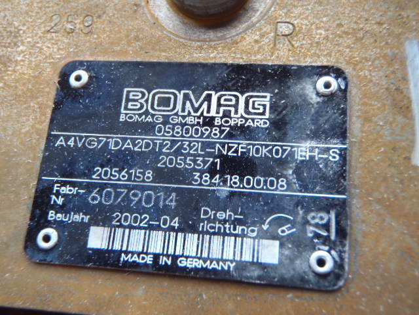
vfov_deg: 39.7
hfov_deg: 51.4
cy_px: 158
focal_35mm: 36
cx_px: 210
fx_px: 436
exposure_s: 1/30
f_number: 4.1
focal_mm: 6.53
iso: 200
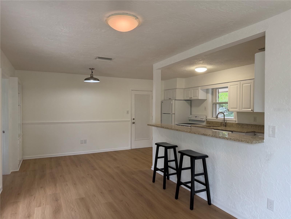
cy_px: 110
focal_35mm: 24
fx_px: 202
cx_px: 146
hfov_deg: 71.6
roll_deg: +0.2
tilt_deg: -1.3
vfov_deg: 56.8
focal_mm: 6.76
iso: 200
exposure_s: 1/227
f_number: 1.78
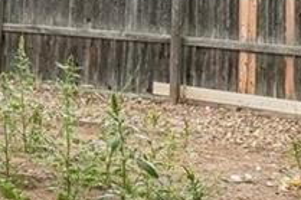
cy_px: -106
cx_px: -197
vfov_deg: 11.4
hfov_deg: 15.8
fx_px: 961
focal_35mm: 115
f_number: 8
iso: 400
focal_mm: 10
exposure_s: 1/200
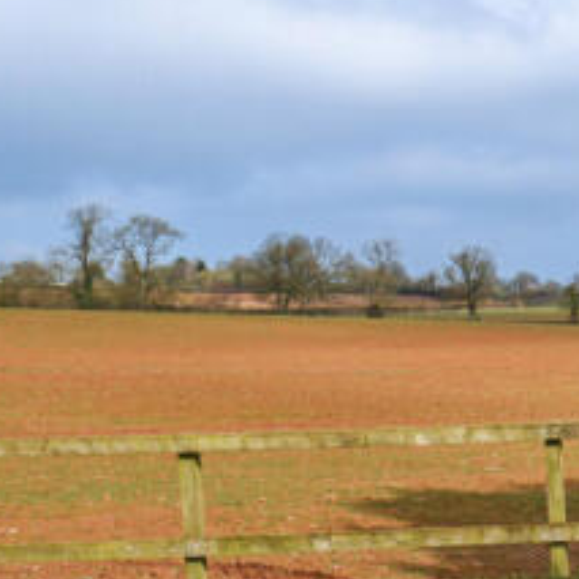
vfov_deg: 31.1
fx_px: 1041
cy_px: 290
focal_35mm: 55
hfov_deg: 25.4
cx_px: 809
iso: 100
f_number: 8
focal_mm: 14
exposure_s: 1/250
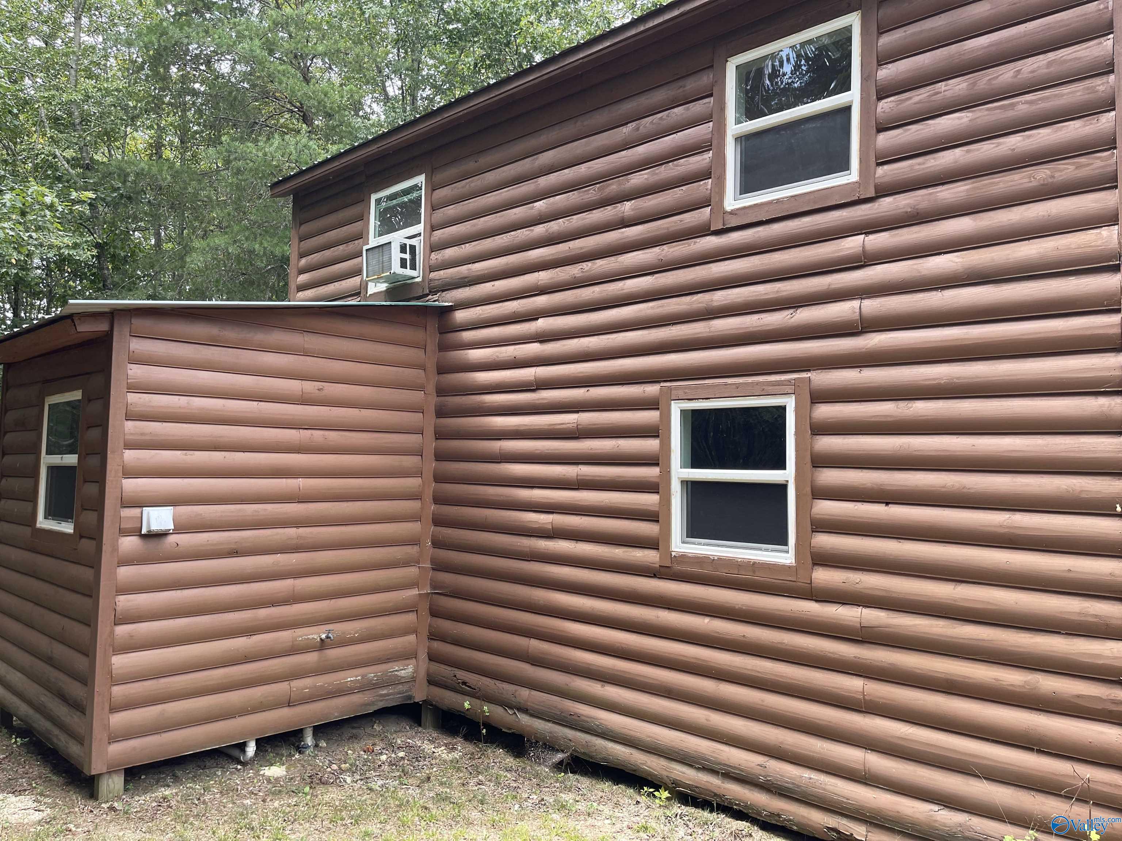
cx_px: 561
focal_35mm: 25
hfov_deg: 69.4
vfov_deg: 54.9
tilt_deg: +2.6
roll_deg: -1.9
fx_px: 810
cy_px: 420
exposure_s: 1/216
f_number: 1.6
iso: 32
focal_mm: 5.1
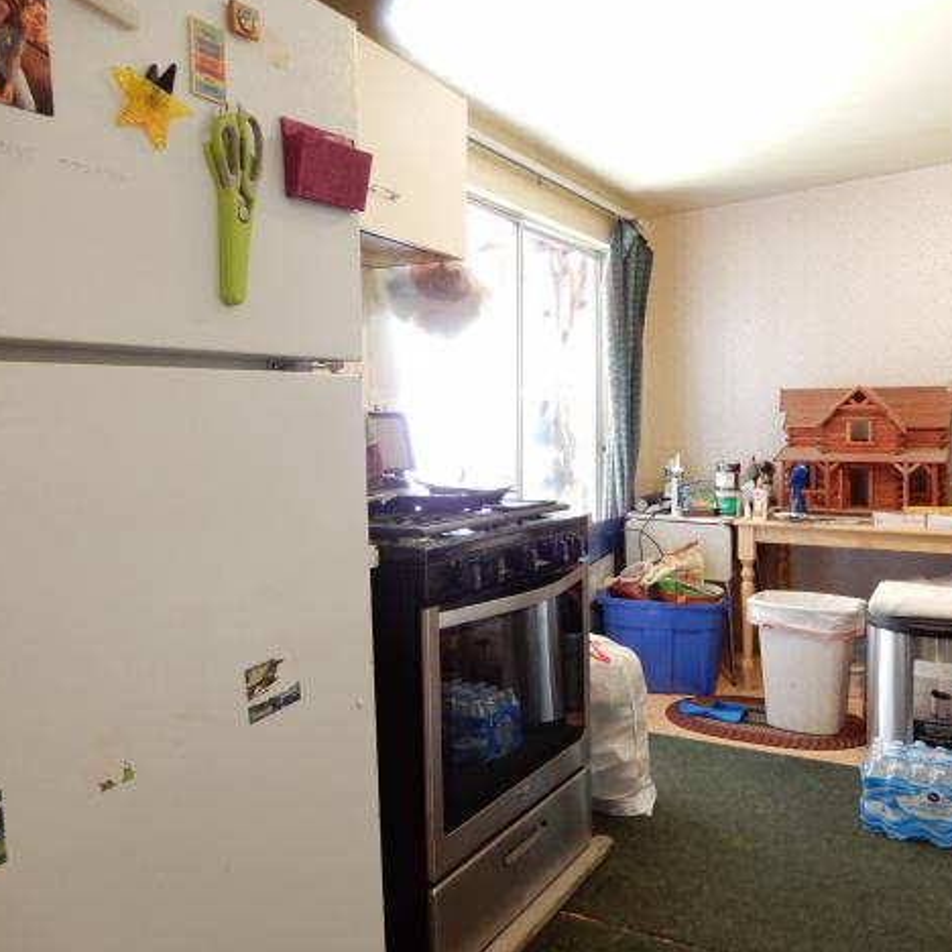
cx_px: 559
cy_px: 466
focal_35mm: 29
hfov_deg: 55.3
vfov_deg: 55.6
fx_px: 902
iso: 400
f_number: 3.4
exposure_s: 1/15
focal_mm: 4.3
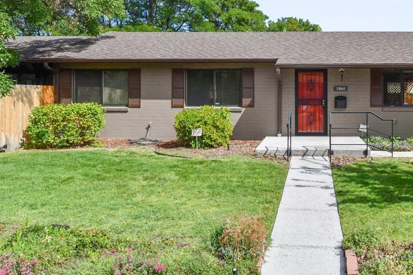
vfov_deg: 38.6
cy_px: 102
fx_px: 390
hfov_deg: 53.6
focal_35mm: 34
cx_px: 303
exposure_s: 1/800
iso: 400
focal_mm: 19
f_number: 11
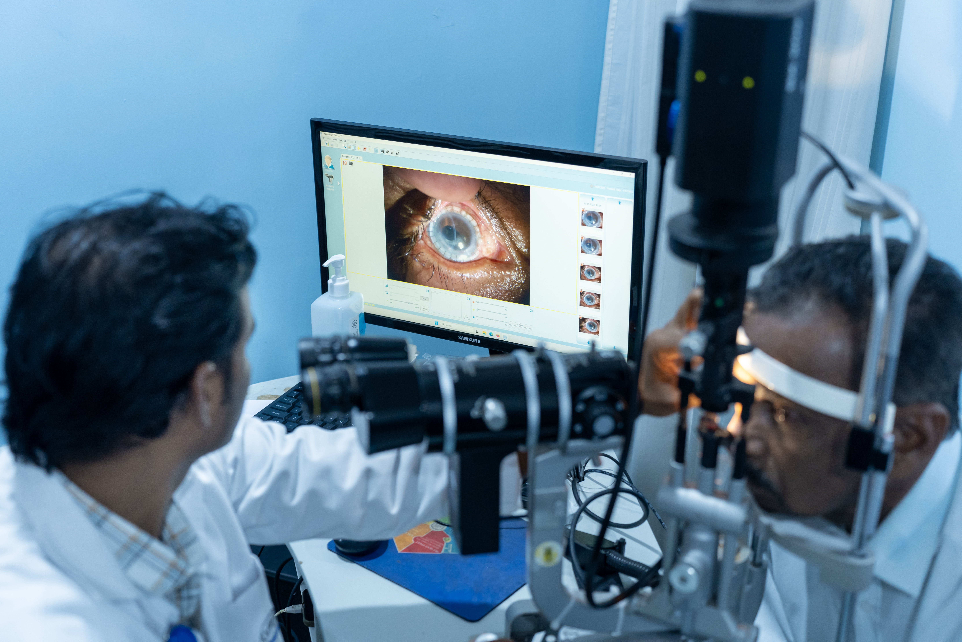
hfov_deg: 44.5
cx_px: 479
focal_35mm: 44
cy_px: 316
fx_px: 1176
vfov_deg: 30.5
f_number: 3.2
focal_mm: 42
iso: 1600
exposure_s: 1/80
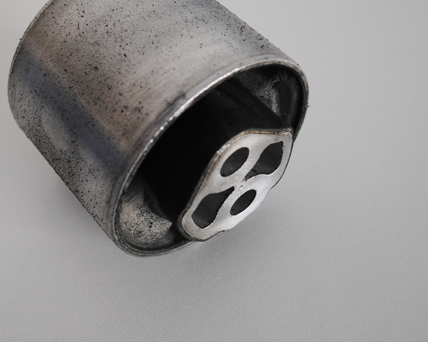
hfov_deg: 35.1
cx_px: 154
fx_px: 671
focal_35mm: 53
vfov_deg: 28.4
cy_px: 112
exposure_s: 1/50
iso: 200
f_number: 3.8
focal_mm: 20
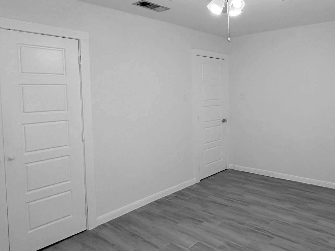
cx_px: 236
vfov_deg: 53.0
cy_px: 121
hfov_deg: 64.7
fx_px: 252
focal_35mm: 26
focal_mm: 2.22
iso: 500
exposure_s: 1/60
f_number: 2.2
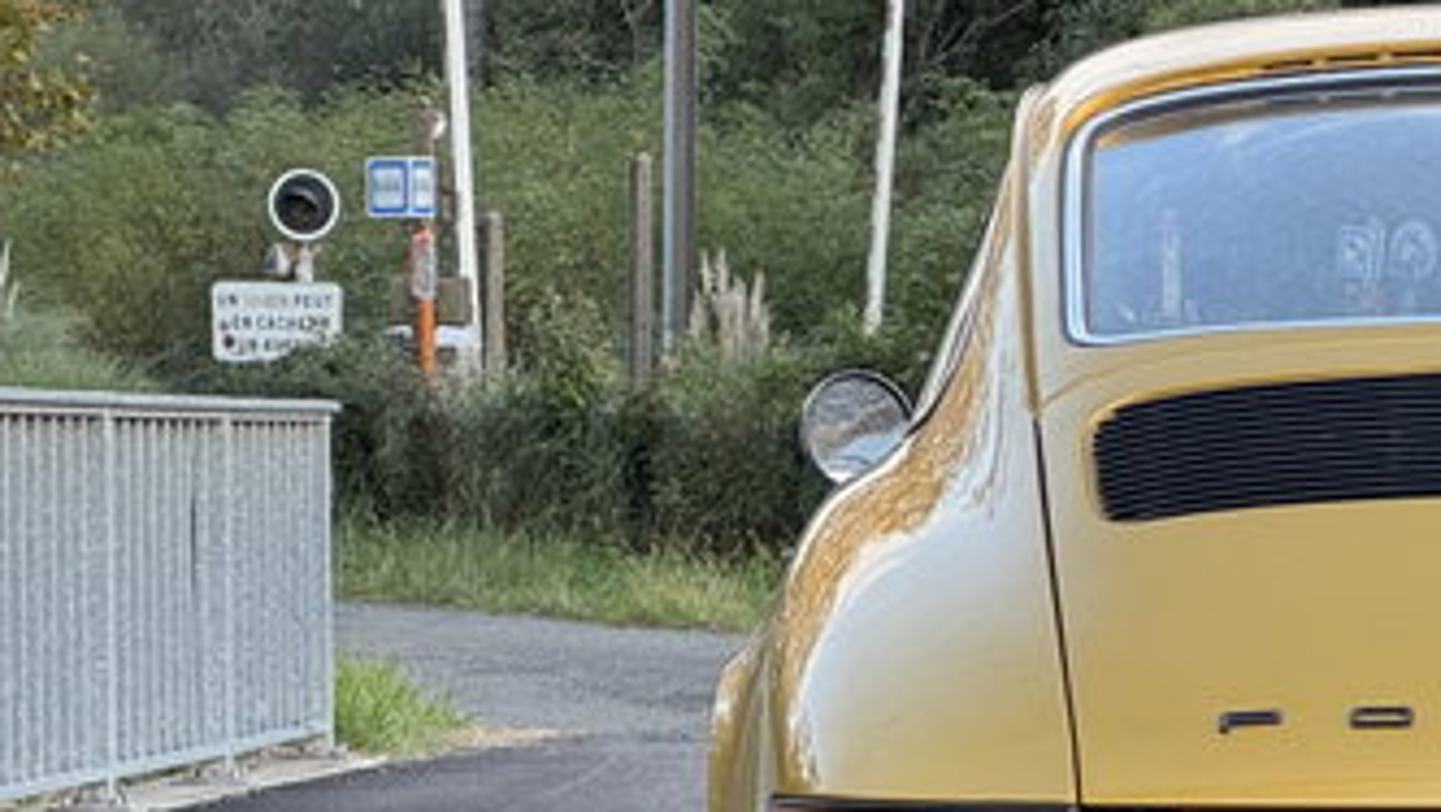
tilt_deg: -1.5
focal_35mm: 194
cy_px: 612
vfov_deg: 6.3
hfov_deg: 11.0
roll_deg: +0.1
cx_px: 1550
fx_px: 7415
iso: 100
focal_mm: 9
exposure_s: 1/99
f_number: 2.8
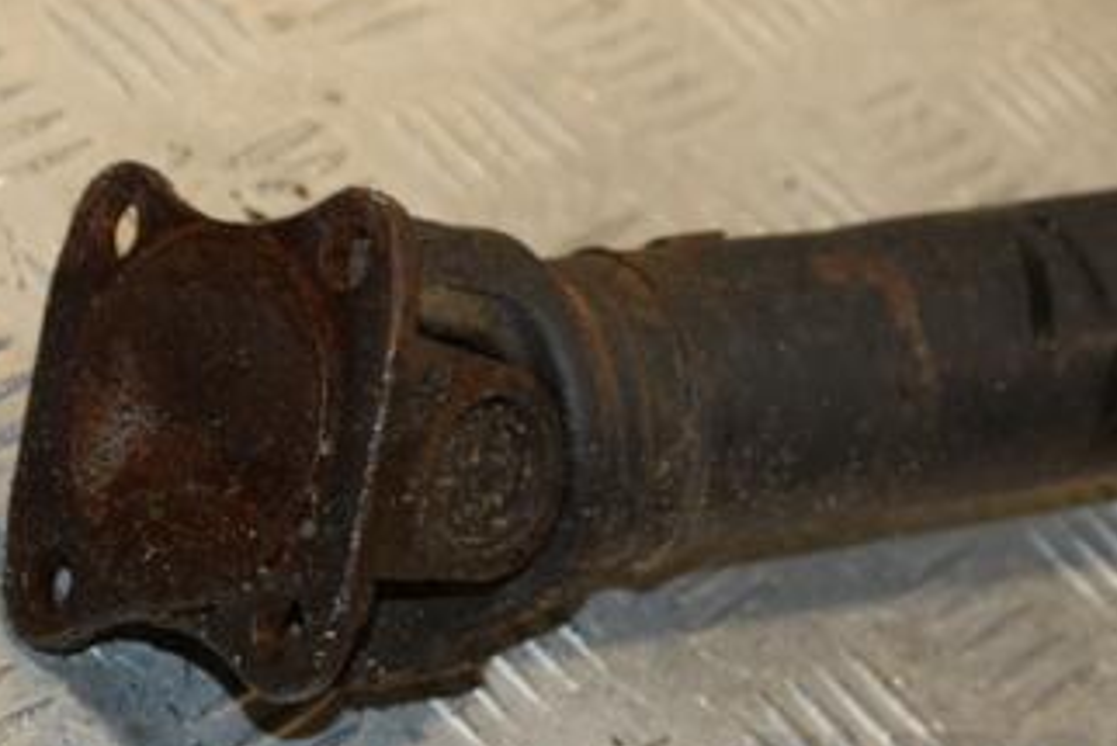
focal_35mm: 134
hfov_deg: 15.3
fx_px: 4159
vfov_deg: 10.2
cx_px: 687
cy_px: 323
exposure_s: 1/200
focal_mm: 48
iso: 800
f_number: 5.6
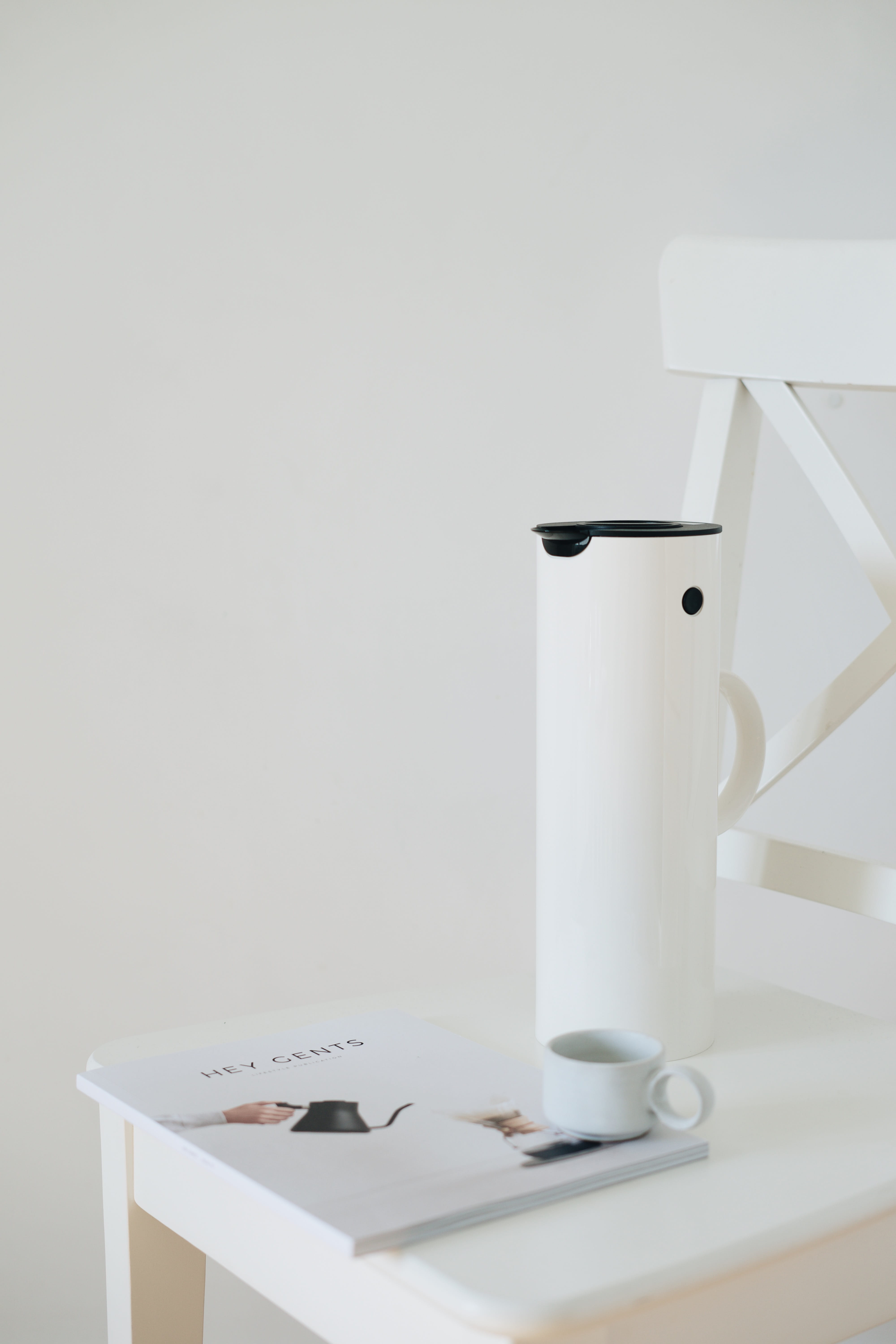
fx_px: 1867
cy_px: 672
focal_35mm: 50
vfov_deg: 39.6
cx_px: 448
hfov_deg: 27.0
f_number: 2.8
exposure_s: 1/125
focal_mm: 50
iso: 160
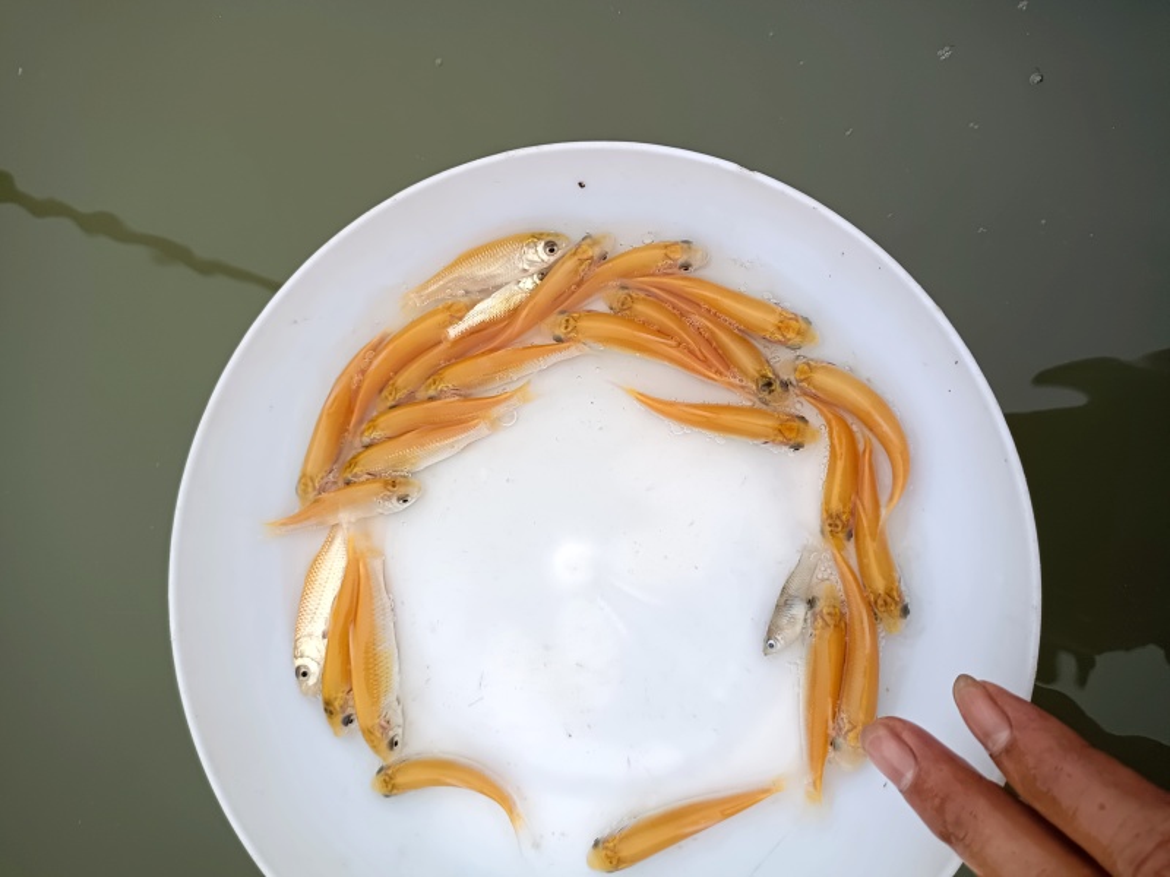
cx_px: 585
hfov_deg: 69.4
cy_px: 438
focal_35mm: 25
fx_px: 845
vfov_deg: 54.9
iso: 100
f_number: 1.79
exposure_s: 1/252
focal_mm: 4.75
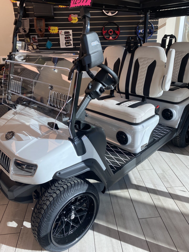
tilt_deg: -24.7
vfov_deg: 67.3
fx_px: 189
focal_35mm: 26
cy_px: 126
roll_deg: +2.0
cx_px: 94
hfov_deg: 53.1
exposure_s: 1/121
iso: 40
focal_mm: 4.25
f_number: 1.8
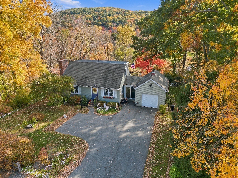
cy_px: 89
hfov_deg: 71.6
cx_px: 119
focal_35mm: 24
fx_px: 165
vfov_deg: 56.8
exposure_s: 1/640
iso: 150
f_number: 1.7
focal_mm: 6.7
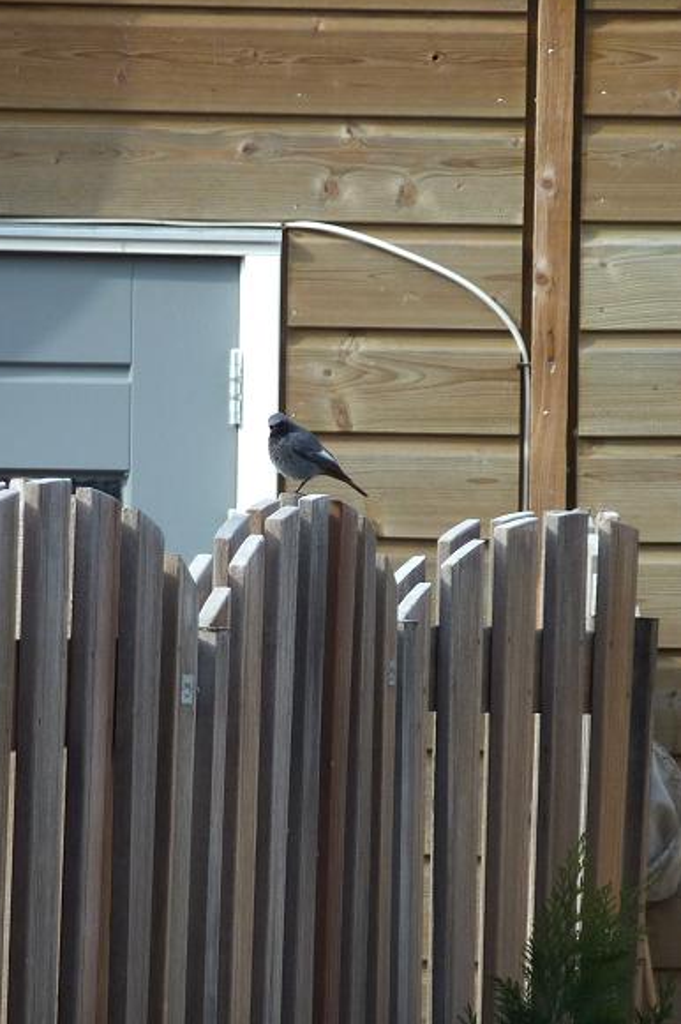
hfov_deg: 2.8
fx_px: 13948
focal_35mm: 491
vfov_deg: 4.2
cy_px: 443
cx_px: 268
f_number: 4.9
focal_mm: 49.2
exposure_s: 1/125
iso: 125
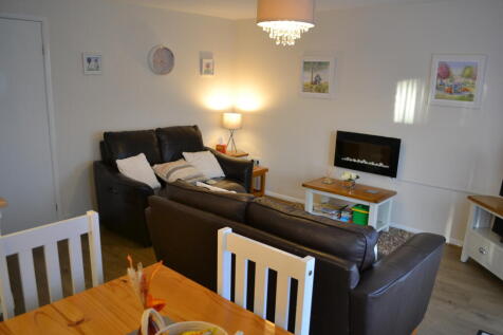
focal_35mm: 27
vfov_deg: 47.9
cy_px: 168
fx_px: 377
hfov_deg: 67.4
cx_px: 252
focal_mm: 18
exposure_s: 1/60
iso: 640
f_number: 3.5
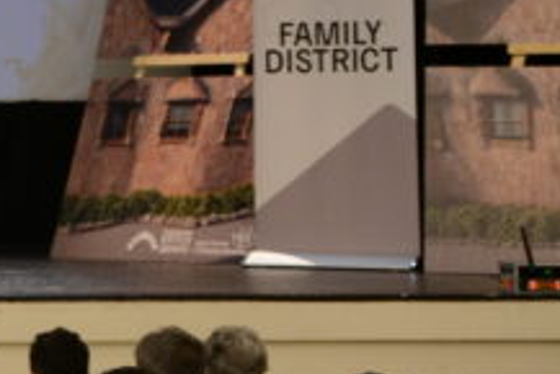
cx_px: -449
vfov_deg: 4.8
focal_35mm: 287
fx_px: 4467
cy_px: 63
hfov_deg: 7.0
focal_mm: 52
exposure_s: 1/25
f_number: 5.6
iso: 800
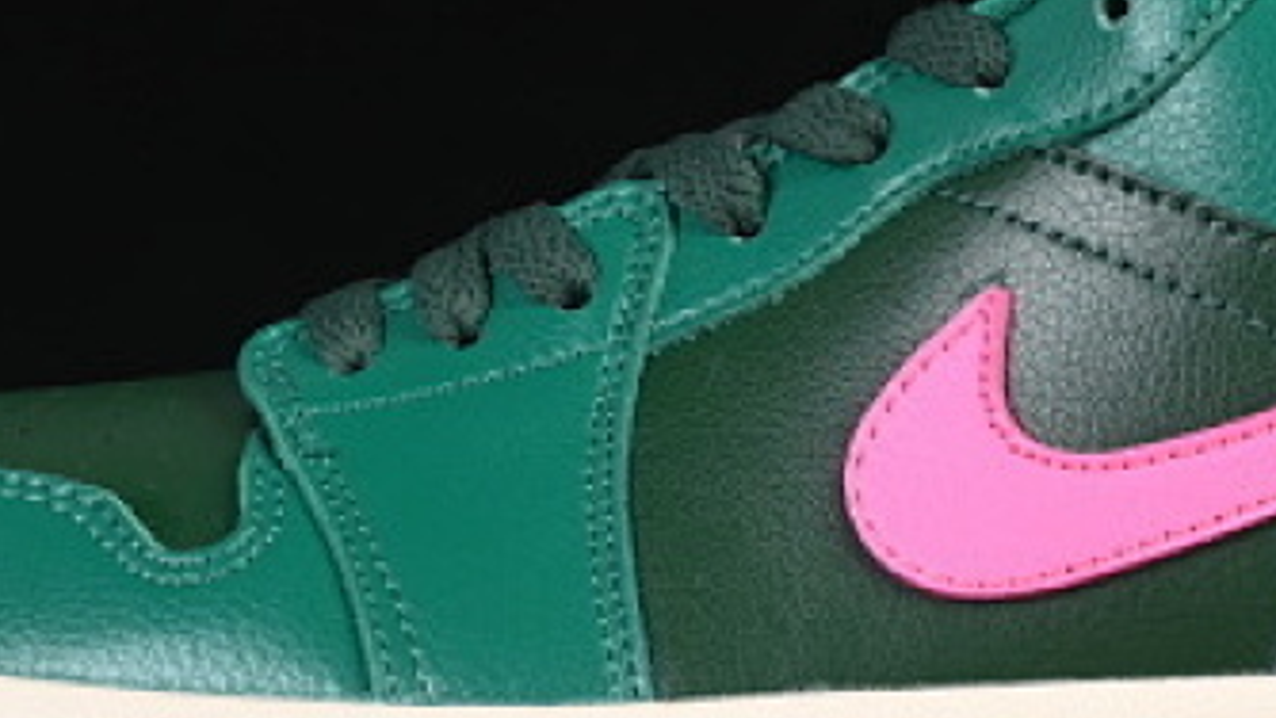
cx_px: 814
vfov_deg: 4.8
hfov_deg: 8.5
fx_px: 8595
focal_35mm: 254
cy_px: 111
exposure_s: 1/60
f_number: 6.3
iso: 160
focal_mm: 50
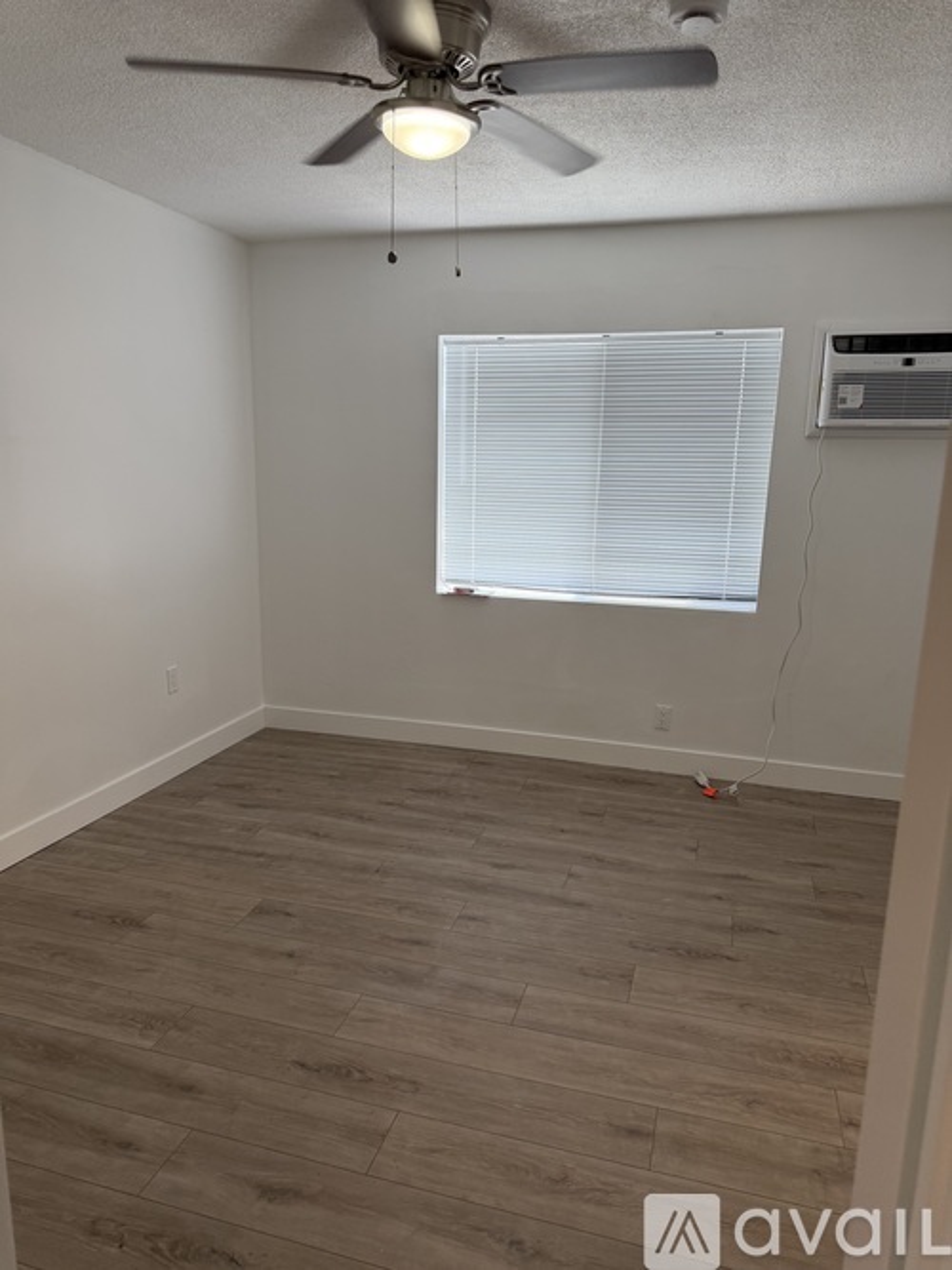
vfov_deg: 71.6
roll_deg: -0.9
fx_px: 880
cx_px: 476
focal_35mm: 24
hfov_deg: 56.8
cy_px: 635
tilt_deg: -10.9
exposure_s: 1/200
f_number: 1.78
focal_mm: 6.76
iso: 125
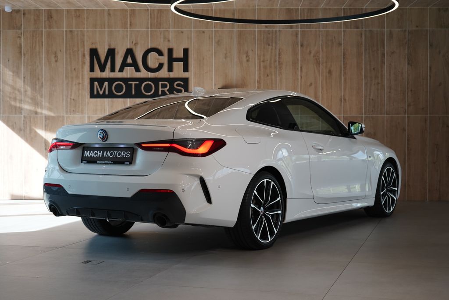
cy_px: 150
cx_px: 224
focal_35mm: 58
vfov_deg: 23.4
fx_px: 723
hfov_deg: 34.5
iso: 1000
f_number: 5
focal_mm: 58
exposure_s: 1/160
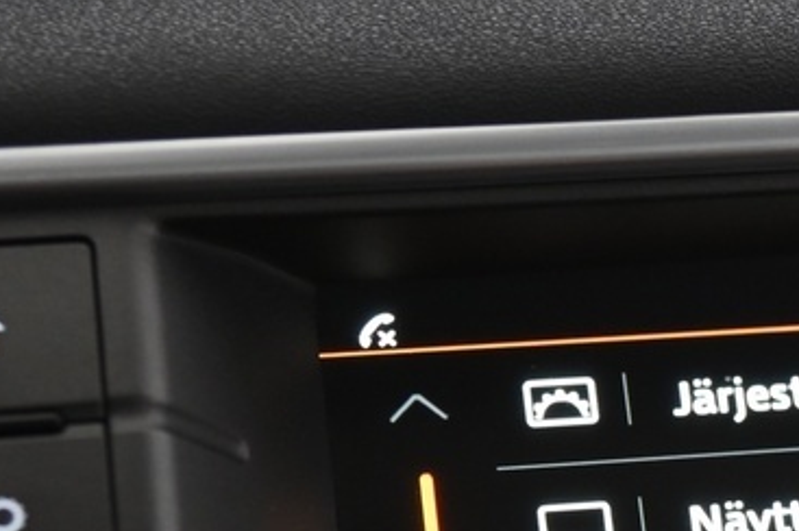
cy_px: 714
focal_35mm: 168
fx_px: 3725
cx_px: 941
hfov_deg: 12.0
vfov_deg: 8.0
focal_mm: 38
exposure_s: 1/15
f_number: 4
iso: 1250
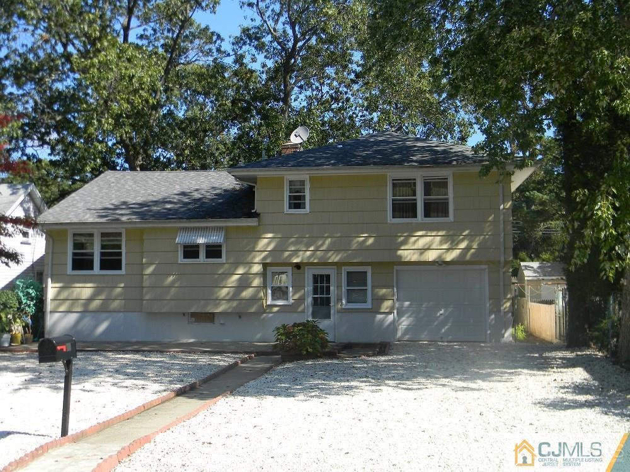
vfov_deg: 35.1
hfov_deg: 45.8
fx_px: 746
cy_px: 236
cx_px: 315
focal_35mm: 41
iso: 80
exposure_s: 1/462
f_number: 3.8
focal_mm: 7.3
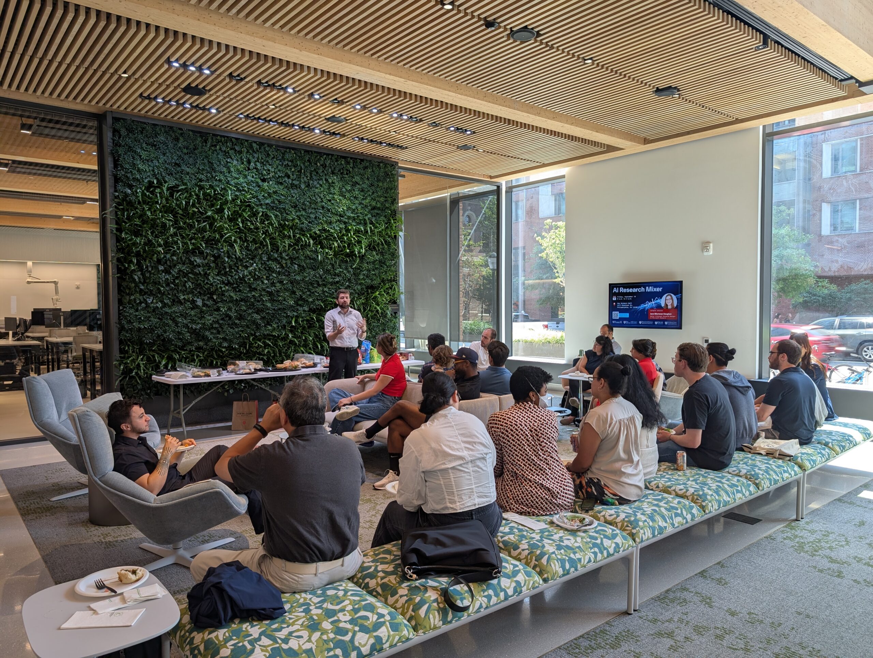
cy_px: 329
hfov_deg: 71.5
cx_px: 436
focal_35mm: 24
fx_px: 606
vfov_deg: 56.9
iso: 19
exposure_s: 1/46.7
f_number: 1.68
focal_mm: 6.9
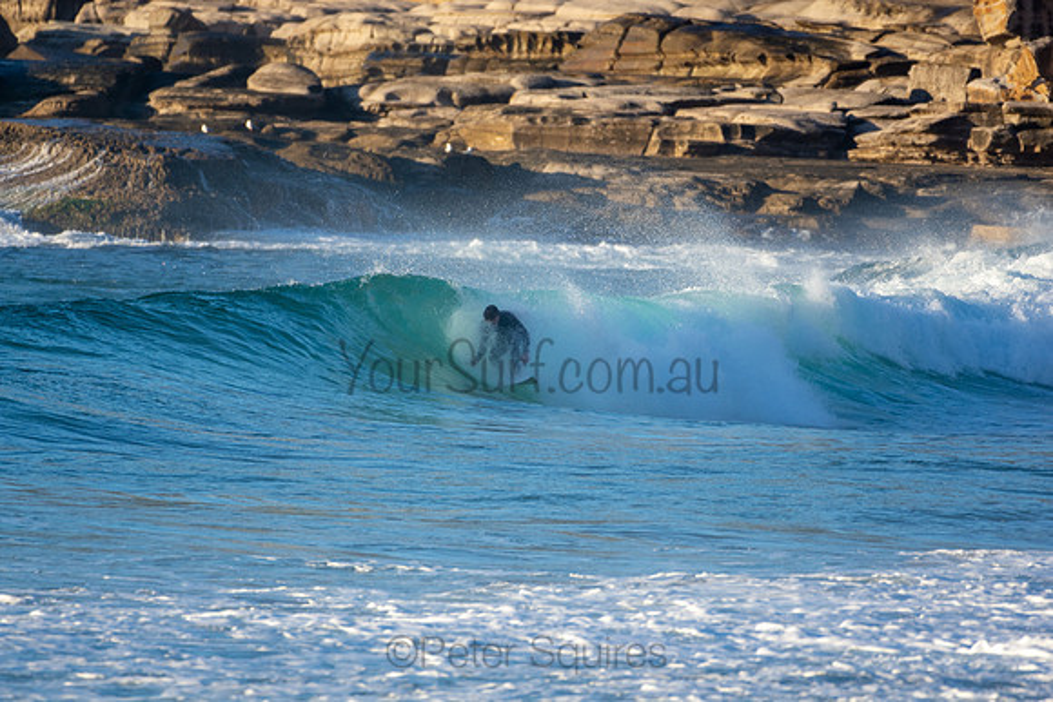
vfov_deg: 1.8
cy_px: 351
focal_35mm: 750
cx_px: 526
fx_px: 21942
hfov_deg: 2.7
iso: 250
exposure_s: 1/640
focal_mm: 500
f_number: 5.6
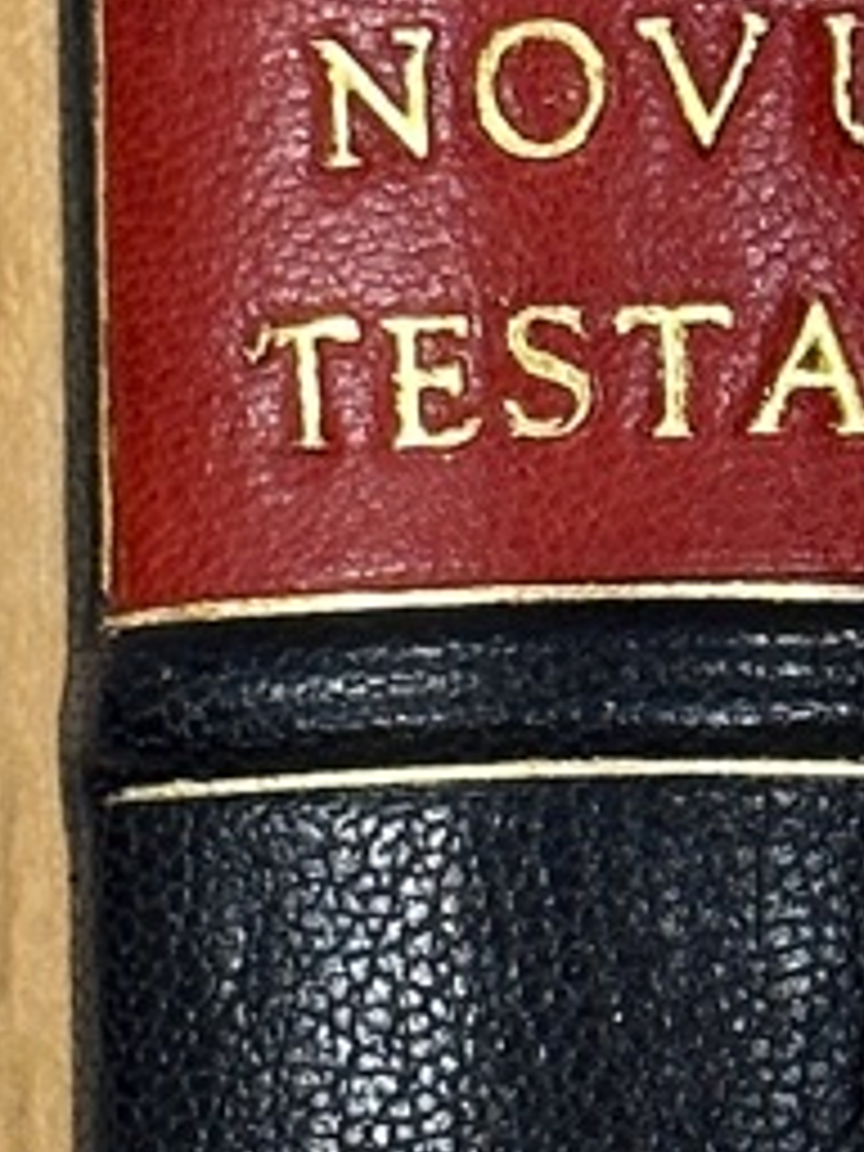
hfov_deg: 5.0
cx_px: 706
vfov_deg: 6.5
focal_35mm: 300
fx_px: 9984
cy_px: 1782
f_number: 1.78
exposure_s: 1/60
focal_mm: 6.86
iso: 100
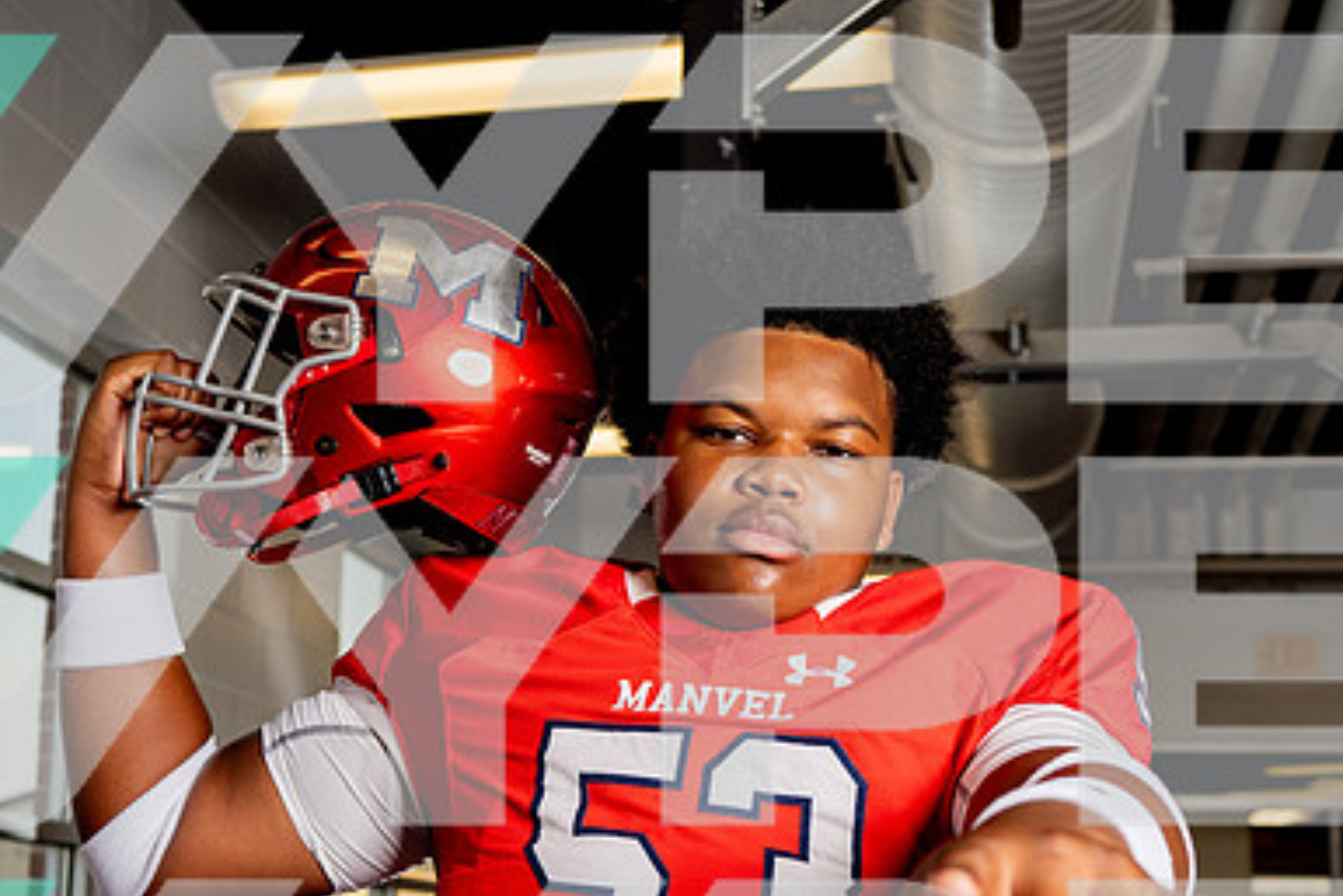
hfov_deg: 36.8
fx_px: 2015
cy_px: 643
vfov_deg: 24.9
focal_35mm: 54
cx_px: 593
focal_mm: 35
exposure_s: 1/200
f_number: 4
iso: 100
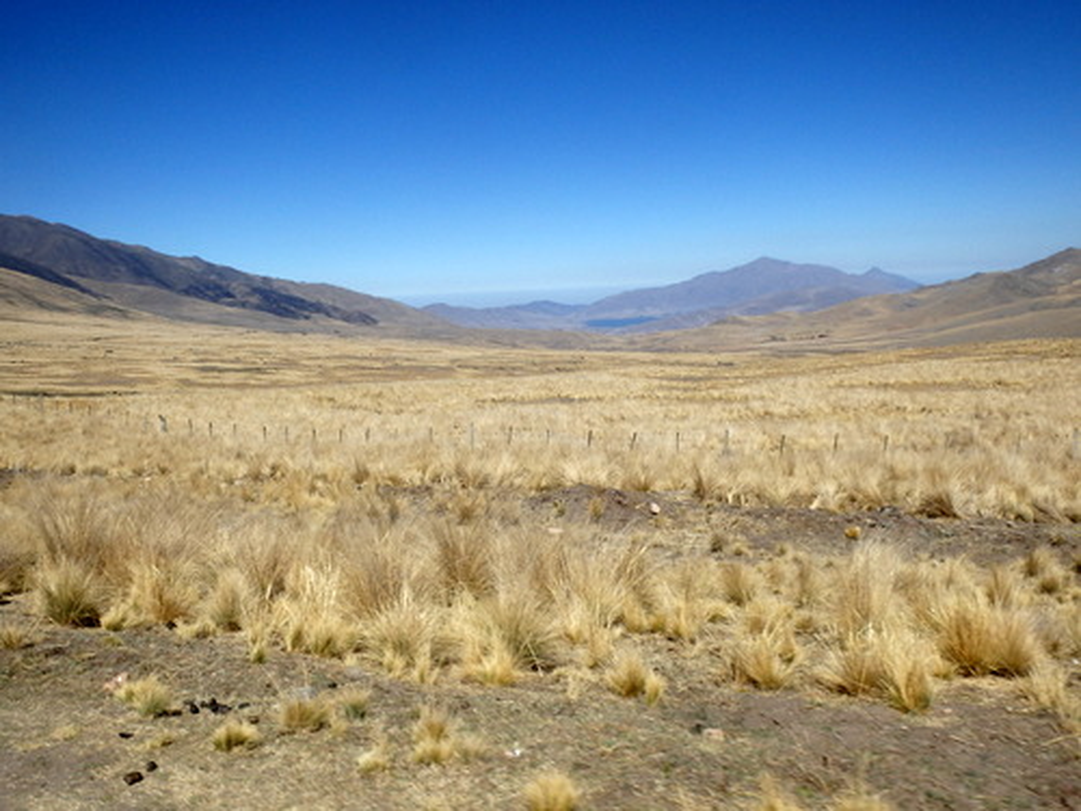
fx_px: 874
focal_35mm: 28
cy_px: 406
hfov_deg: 63.4
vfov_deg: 49.7
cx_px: 540
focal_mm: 5
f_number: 11
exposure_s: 1/200
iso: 125
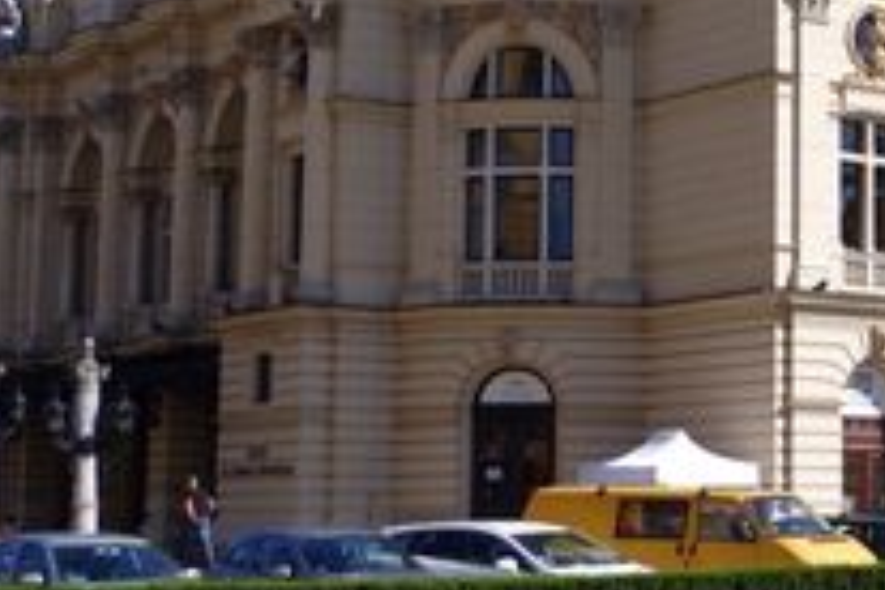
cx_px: 1035
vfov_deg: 14.9
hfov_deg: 20.9
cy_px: 235
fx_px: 2248
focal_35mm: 91
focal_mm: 21
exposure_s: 1/800
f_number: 4
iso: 100
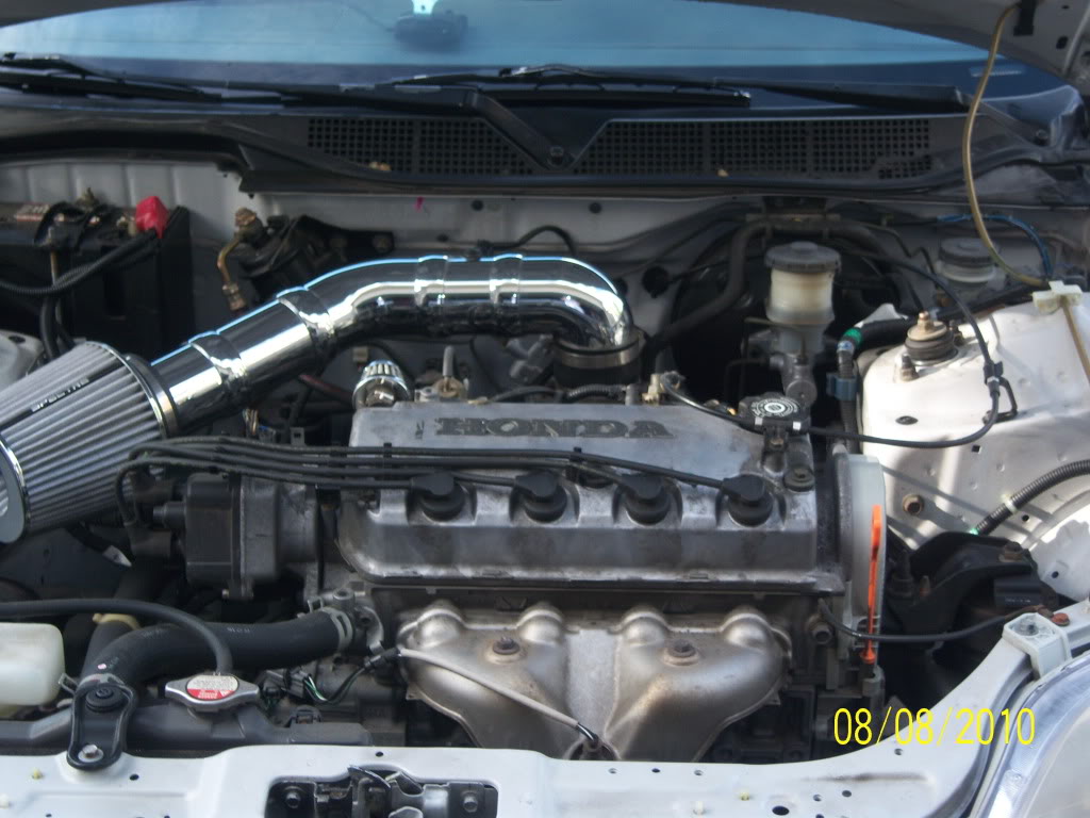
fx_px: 2110
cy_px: 409
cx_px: 545
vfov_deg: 21.9
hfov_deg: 29.0
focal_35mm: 67
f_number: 4
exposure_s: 1/80
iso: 80
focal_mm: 14.1
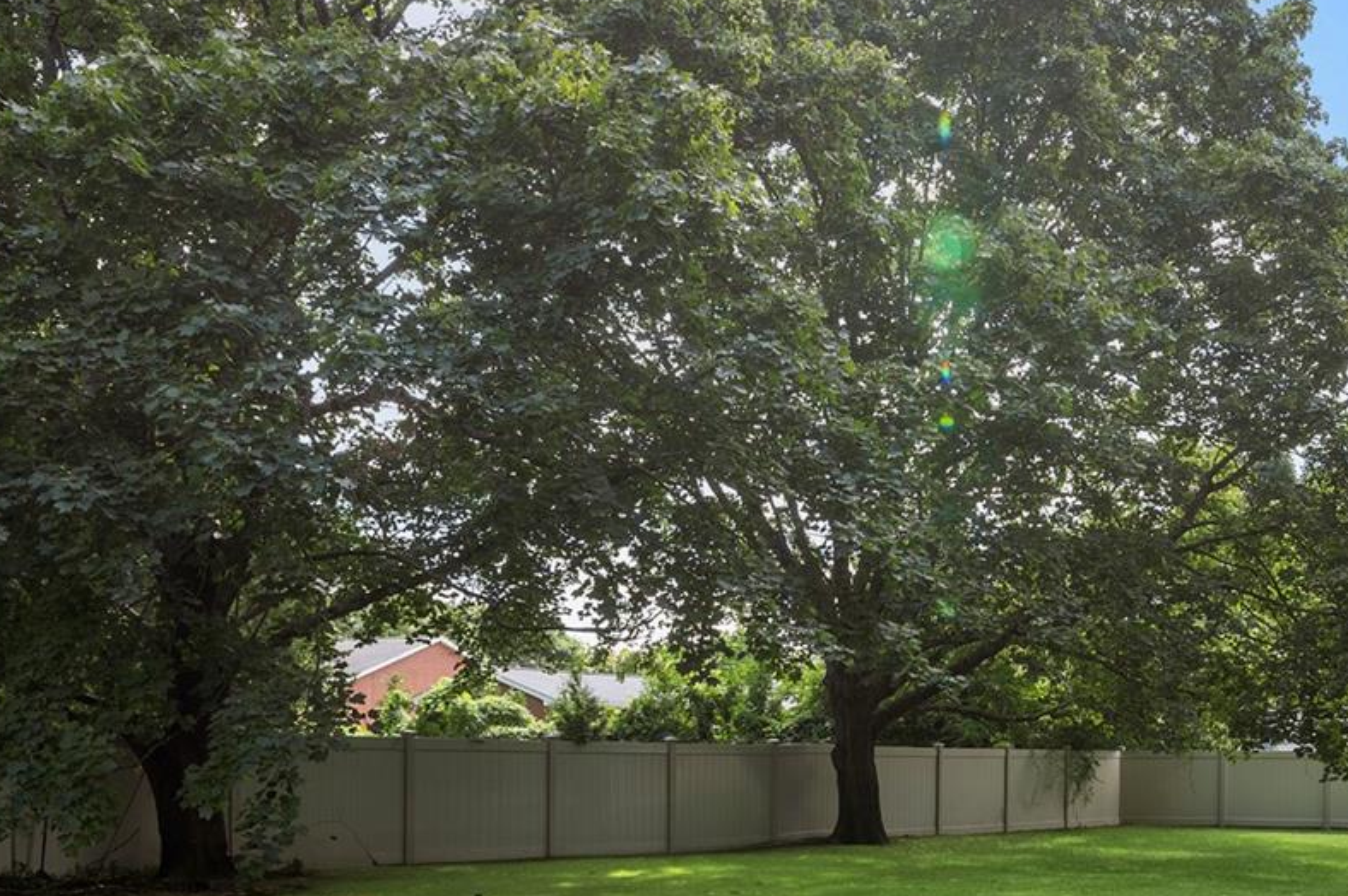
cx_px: 936
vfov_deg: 33.1
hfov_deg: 48.5
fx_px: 1459
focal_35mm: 39
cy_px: 727
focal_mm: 15
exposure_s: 1/40
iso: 100
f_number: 8
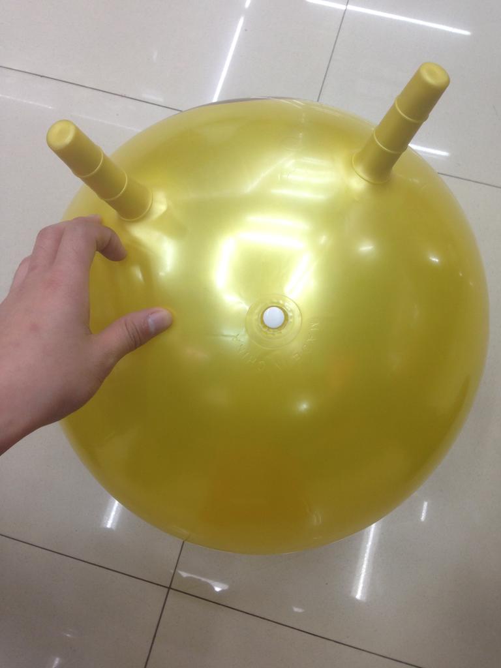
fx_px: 637
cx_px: 250
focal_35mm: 33
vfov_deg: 55.4
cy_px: 334
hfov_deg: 42.9
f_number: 2.4
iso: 50
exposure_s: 1/20
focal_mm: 4.12
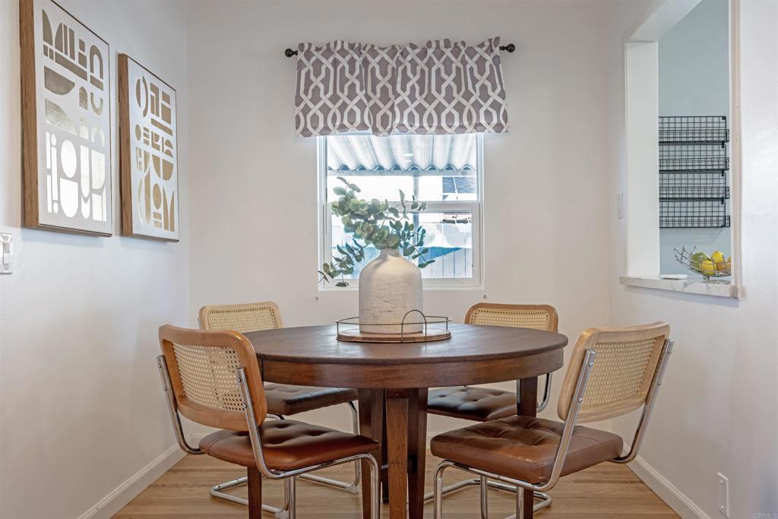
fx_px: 735
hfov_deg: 55.8
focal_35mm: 34
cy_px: 260
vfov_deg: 38.9
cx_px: 389
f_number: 8
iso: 640
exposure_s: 1/40
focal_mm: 34
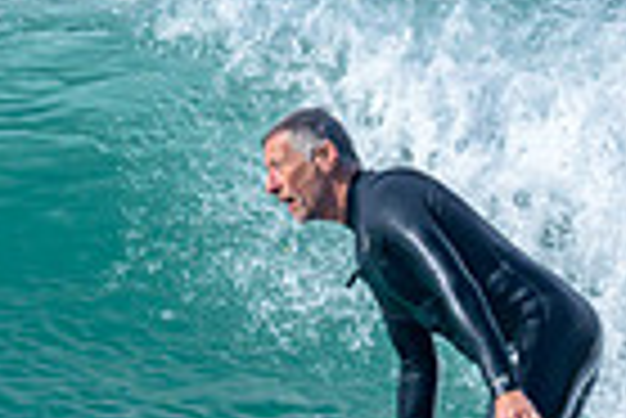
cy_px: 616
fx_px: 68426
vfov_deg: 0.4
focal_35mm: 3931
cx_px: -118
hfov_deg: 0.5
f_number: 6.3
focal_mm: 800
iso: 250
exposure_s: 1/2000
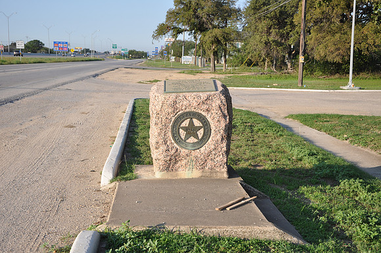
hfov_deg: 37.9
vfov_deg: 25.7
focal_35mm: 52
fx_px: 555
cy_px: 126
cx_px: 190
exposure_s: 1/250
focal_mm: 35
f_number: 7.1
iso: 200
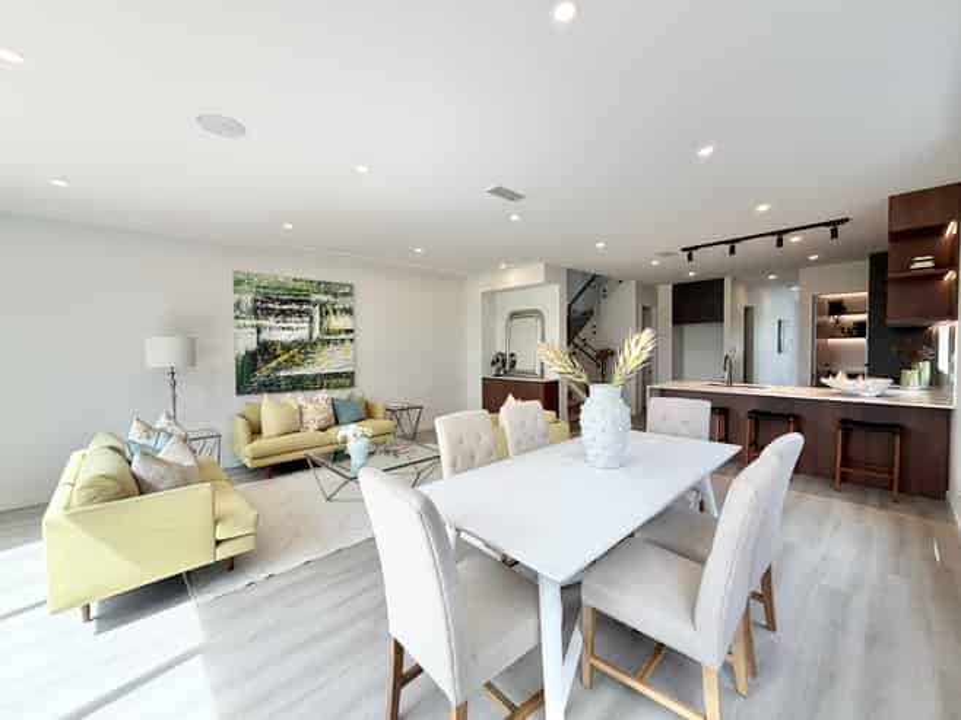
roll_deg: +0.6
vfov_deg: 85.6
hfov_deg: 102.1
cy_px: 360
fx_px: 389
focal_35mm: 14
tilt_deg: -1.7
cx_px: 480
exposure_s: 1/290
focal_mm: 2.22
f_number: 2.2
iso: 50
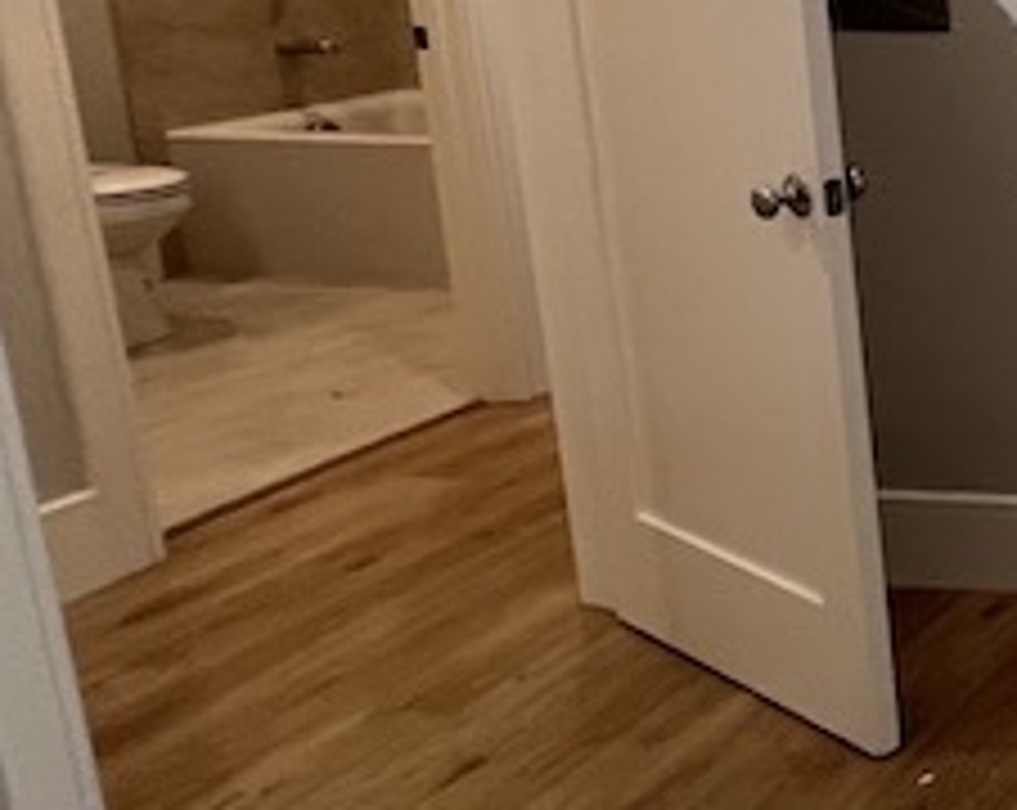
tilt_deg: -5.8
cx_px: 1791
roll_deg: -1.9
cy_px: 76
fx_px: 1352
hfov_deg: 23.2
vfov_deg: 31.7
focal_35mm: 45
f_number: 1.8
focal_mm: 1.57
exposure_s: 1/120
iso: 125
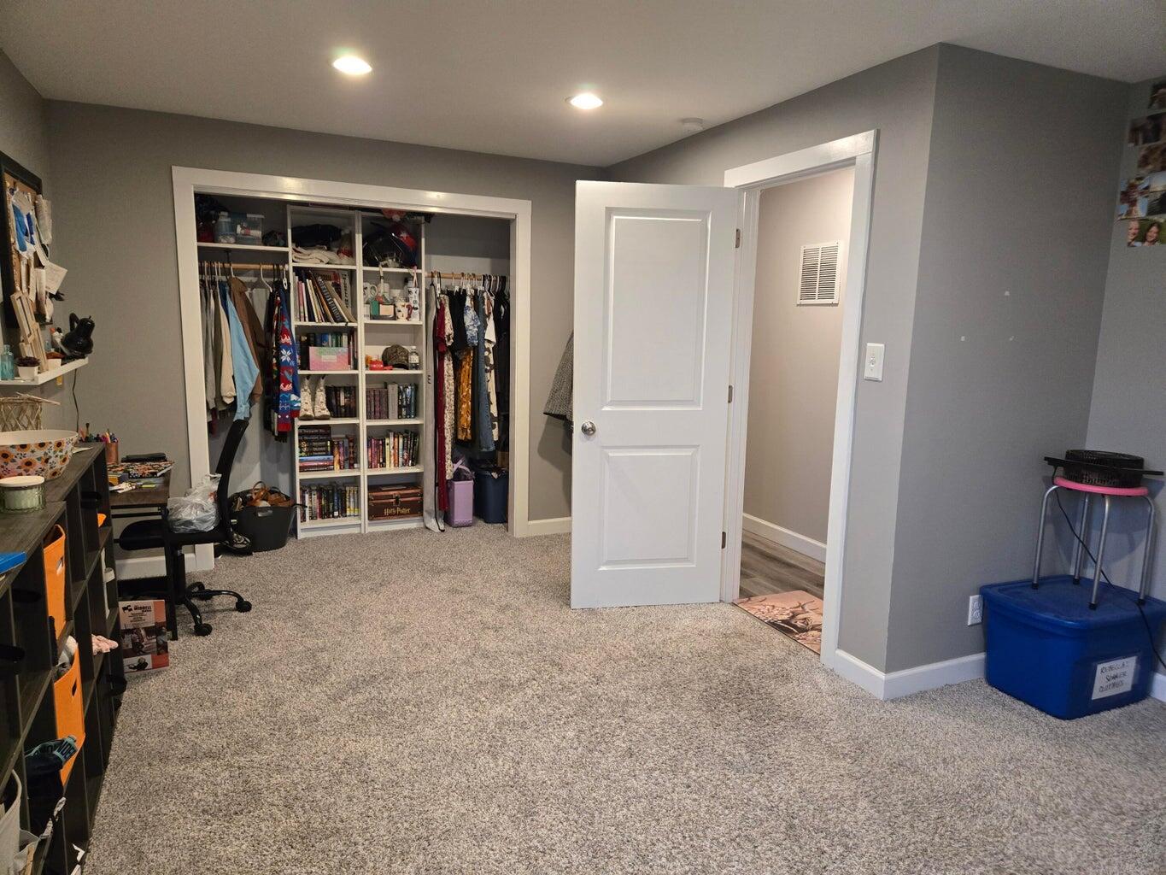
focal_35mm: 23
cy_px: 438
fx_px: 775
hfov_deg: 73.9
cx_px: 583
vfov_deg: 58.9
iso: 640
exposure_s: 1/120
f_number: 1.8
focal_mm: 5.4
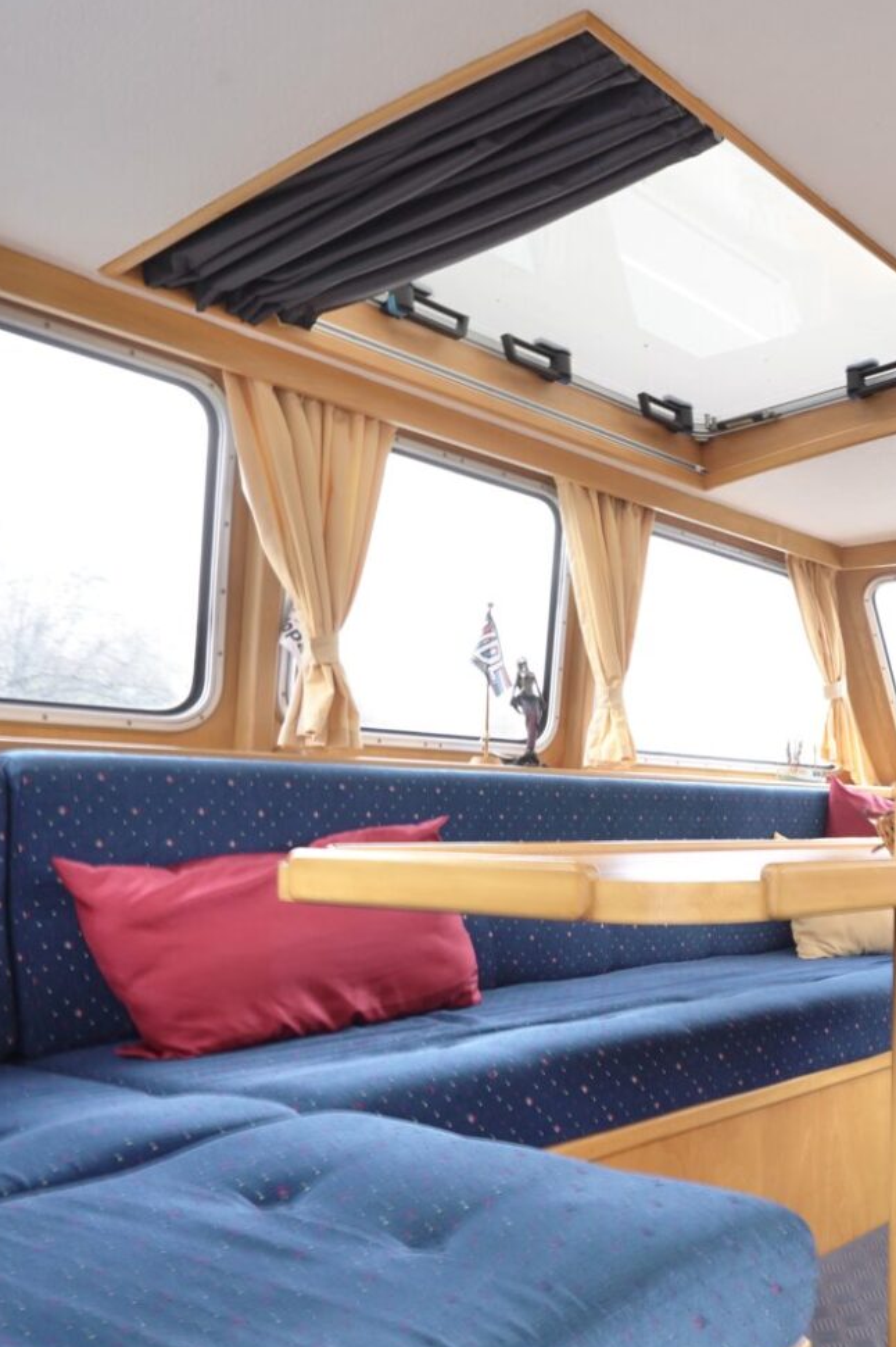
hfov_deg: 33.0
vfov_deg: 56.5
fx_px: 1233
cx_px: 1065
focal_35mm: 33
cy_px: 845
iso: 160
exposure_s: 1
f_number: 14
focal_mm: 16
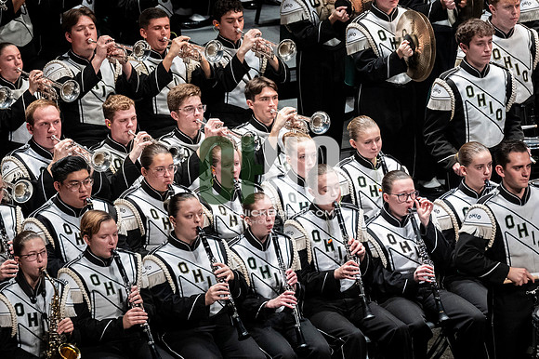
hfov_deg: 6.9
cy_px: 180
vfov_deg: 4.6
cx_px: 270
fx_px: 4489
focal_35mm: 300
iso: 3200
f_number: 4
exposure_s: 1/500
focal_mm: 200
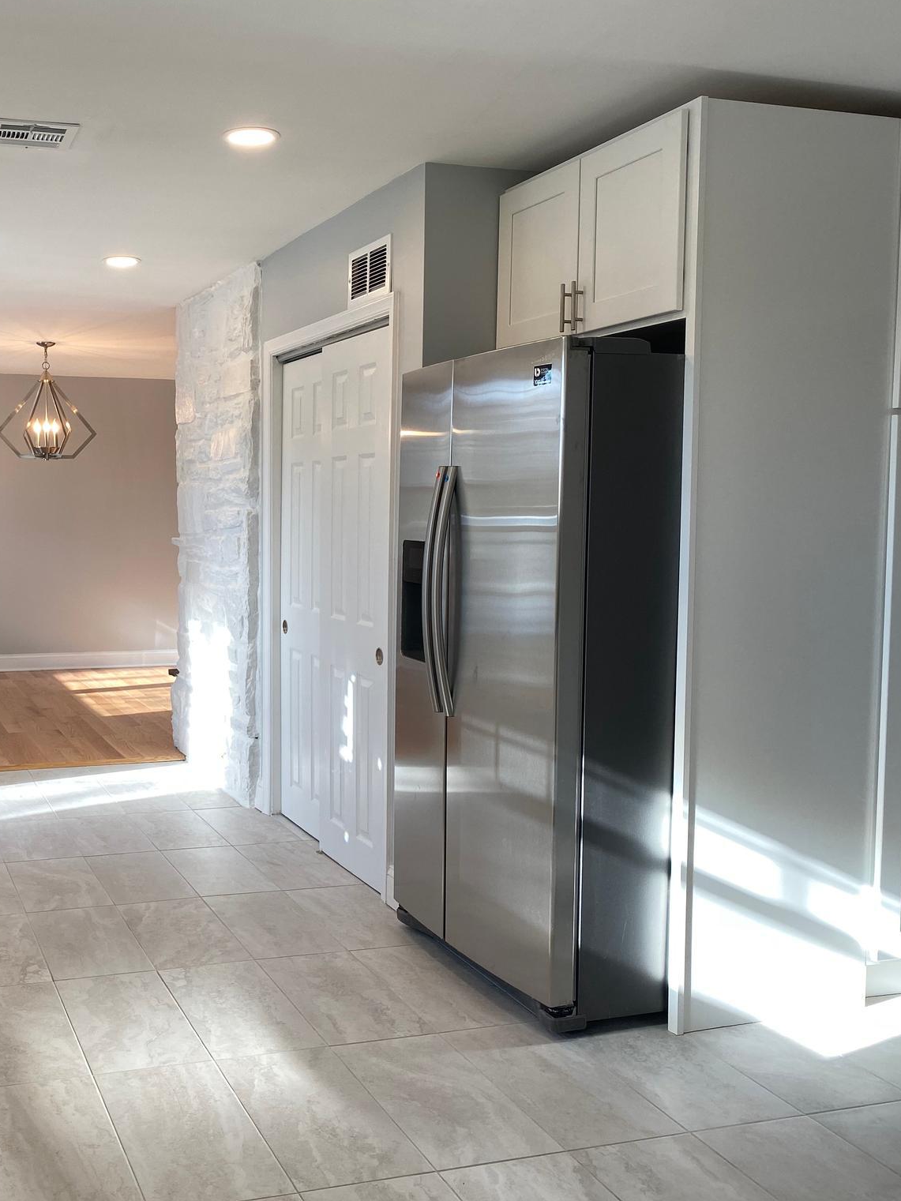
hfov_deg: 39.3
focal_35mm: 35
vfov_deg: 52.6
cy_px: 595
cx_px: 192
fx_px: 1214
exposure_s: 1/120
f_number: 1.8
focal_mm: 4.25
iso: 32
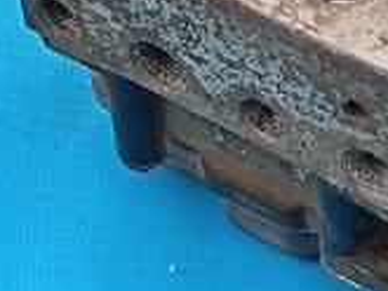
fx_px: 2255
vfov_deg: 7.3
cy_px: -56
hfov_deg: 9.8
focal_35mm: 201
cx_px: 314
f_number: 1.8
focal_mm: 3.96
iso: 50
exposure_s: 1/187
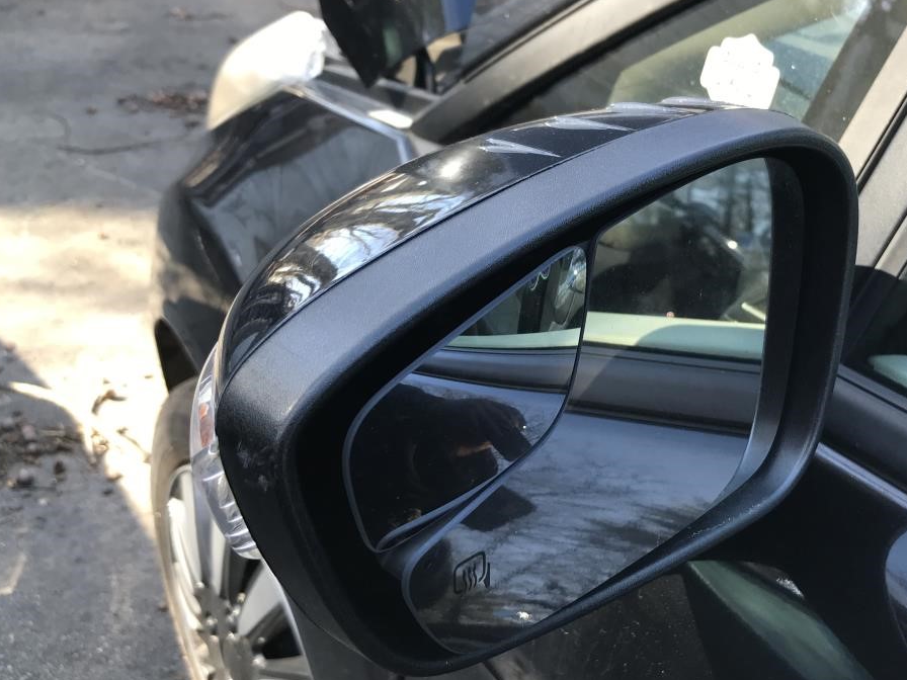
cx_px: 590
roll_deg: -5.9
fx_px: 1048
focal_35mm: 40
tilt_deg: -29.7
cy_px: 345
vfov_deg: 36.0
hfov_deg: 46.2
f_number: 1.8
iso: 25
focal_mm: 3.99
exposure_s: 1/90
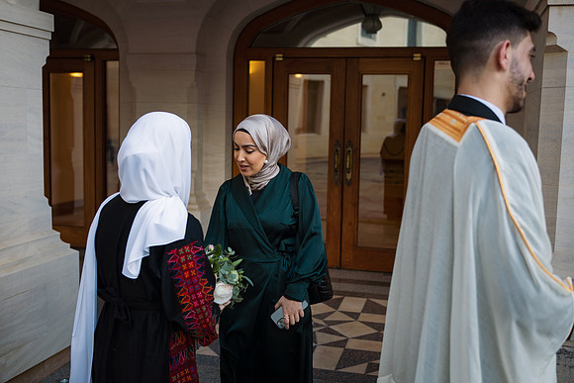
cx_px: 287
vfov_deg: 33.4
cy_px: 192
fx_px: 638
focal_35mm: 40
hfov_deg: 48.4
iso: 200
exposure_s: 1/500
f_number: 3.5
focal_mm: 40
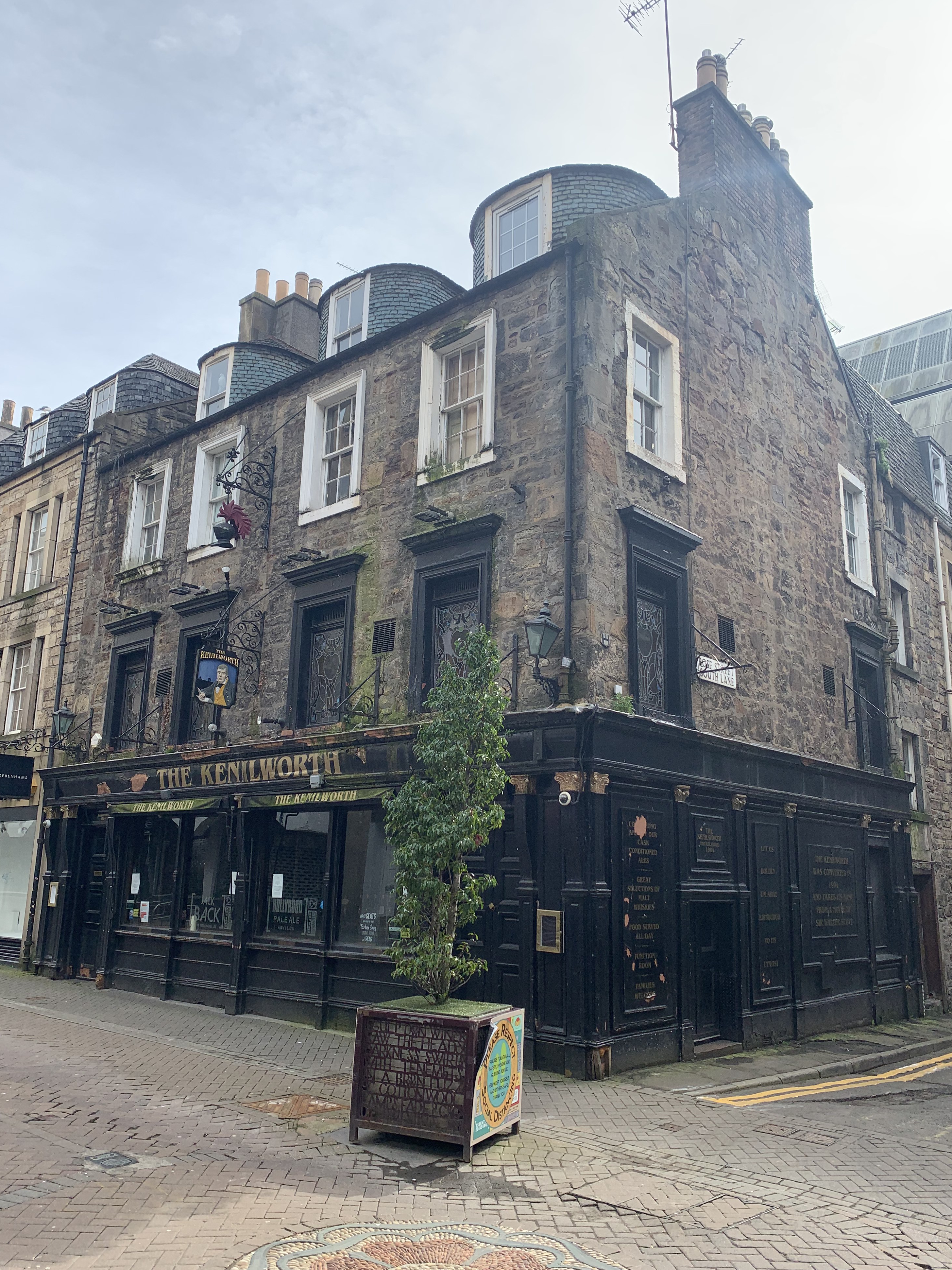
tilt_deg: +13.7
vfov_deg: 65.3
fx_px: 990
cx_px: 477
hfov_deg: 51.4
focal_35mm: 27
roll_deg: -1.5
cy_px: 648
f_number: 1.8
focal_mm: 4.25
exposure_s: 1/1314
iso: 25
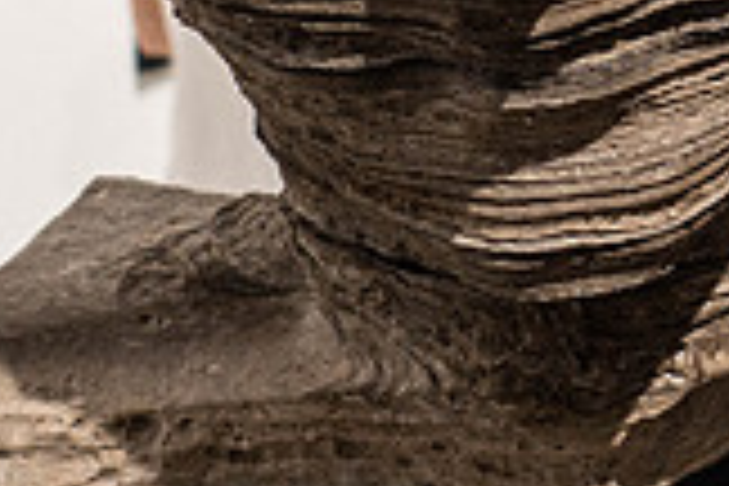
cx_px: 1161
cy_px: -263
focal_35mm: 86
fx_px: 1741
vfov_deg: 14.7
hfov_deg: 19.8
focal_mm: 8.8
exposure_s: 1/30
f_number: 2.8
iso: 400
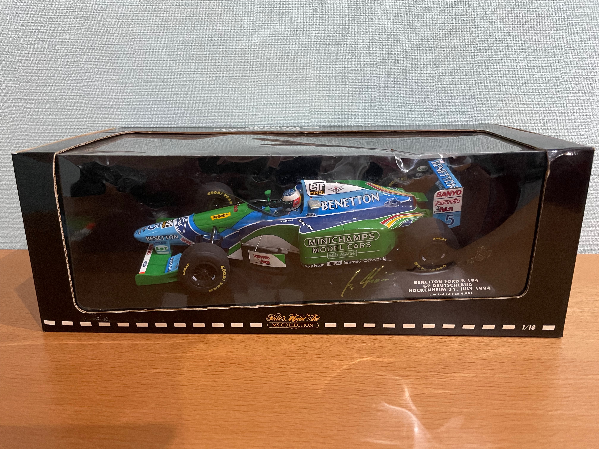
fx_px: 450
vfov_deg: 53.1
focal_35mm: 26
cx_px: 300
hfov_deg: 67.3
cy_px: 224
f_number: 1.6
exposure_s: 1/33
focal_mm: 4.2
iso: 500
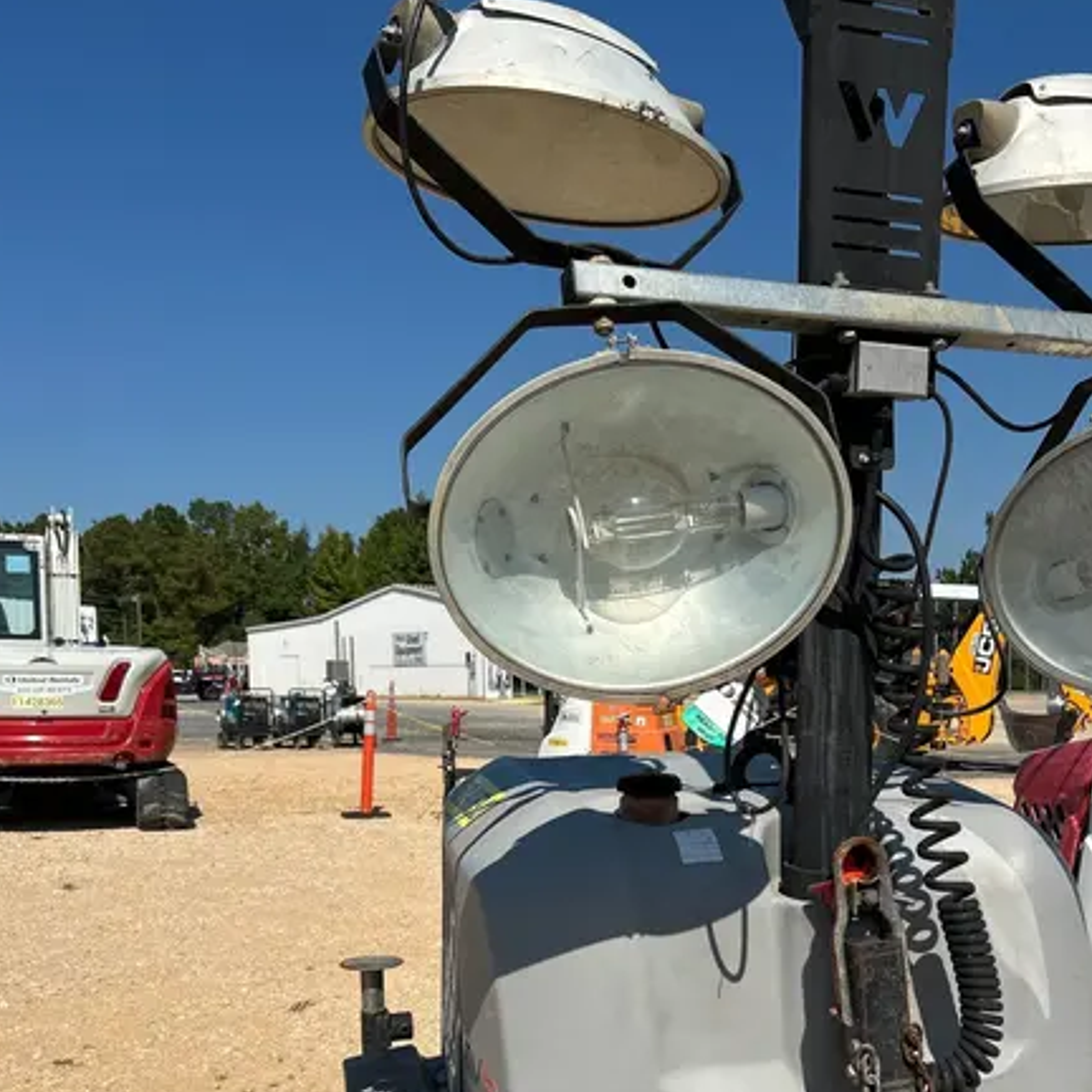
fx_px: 1392
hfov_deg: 42.6
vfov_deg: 41.6
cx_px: 657
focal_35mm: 39
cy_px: 813
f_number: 1.5
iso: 50
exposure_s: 1/8000
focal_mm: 5.7
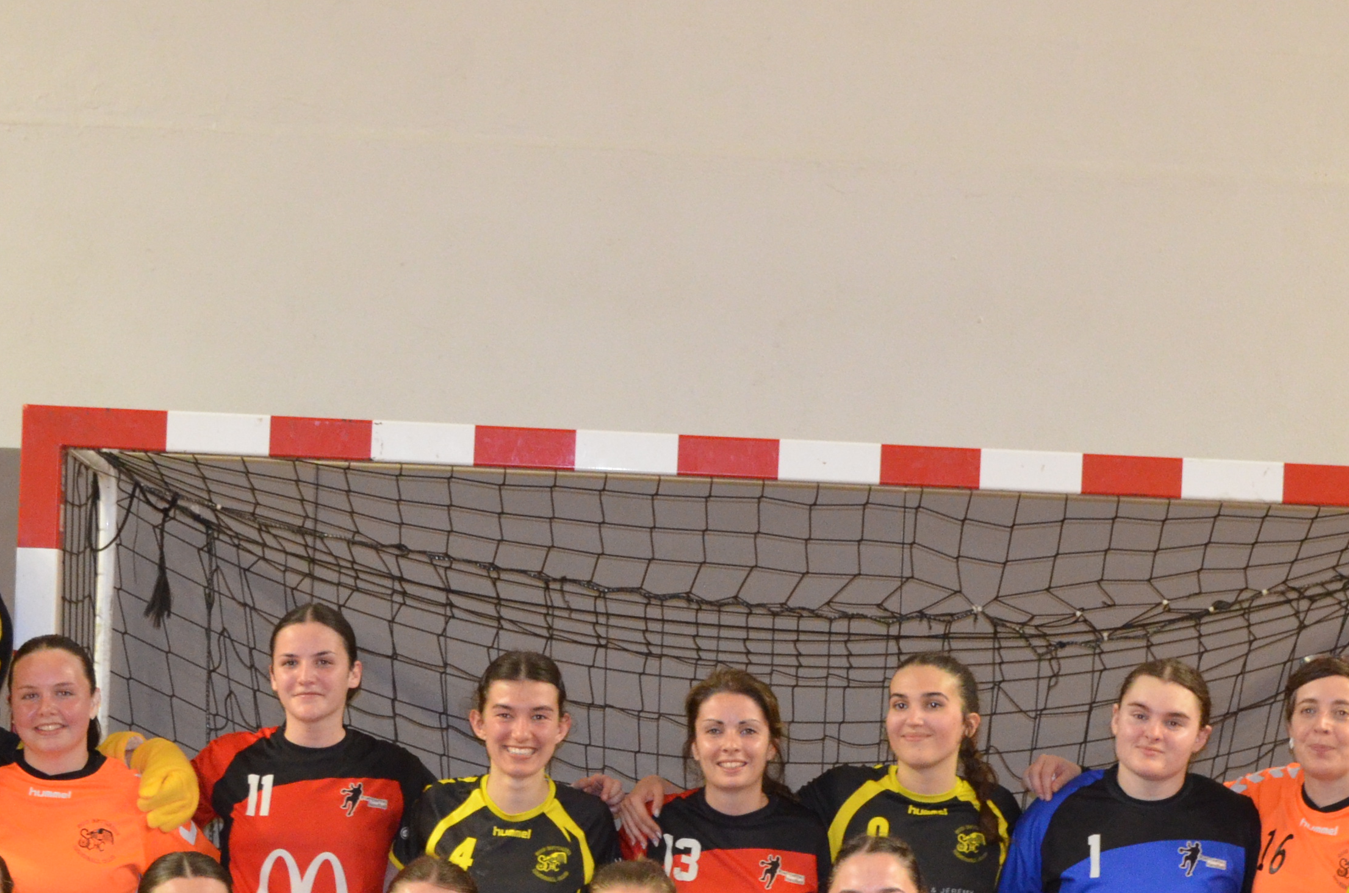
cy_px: 883
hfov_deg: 19.1
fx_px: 4001
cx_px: 716
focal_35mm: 107
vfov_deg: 12.6
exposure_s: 1/60
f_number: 4.8
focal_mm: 32
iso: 2000
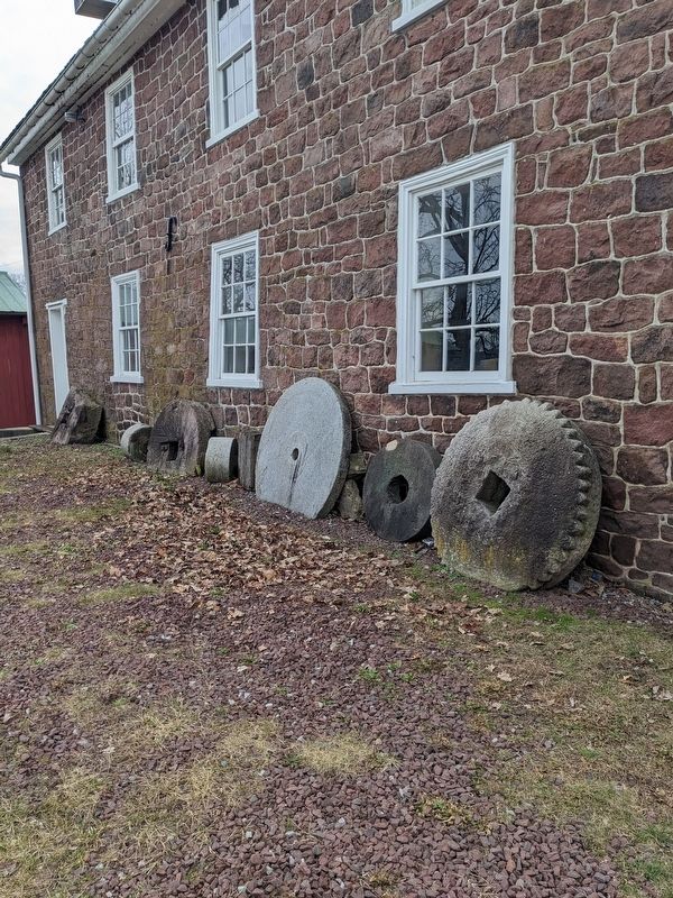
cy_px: 449
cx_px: 336
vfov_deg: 65.3
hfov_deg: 51.4
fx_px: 700
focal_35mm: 27
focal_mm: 4.38
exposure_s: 1/731
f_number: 1.73
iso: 31
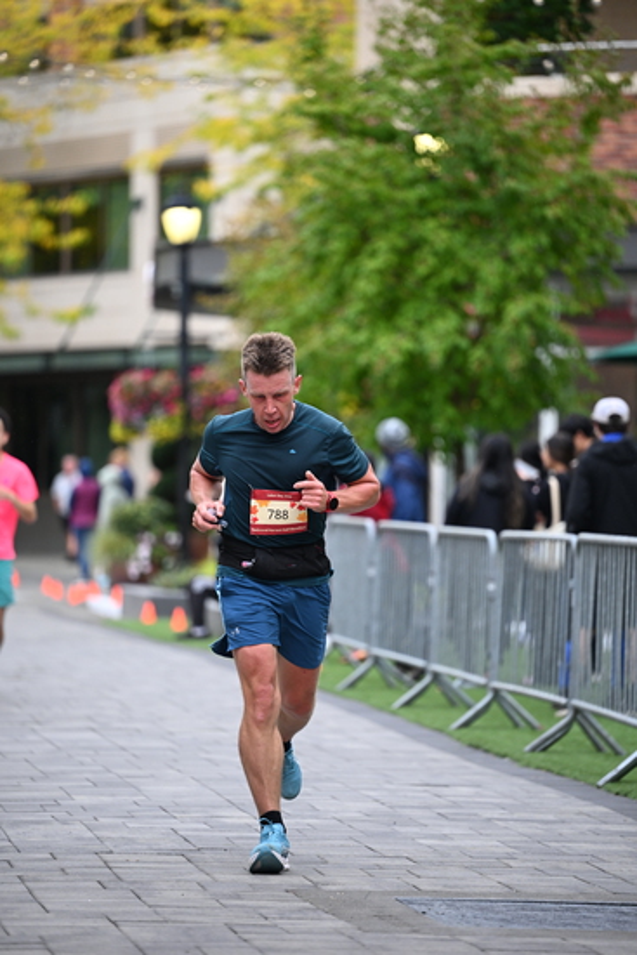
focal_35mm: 175
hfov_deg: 7.9
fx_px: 4642
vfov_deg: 11.7
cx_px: 318
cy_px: 478
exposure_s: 1/1600
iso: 1000
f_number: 2.8
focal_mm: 175
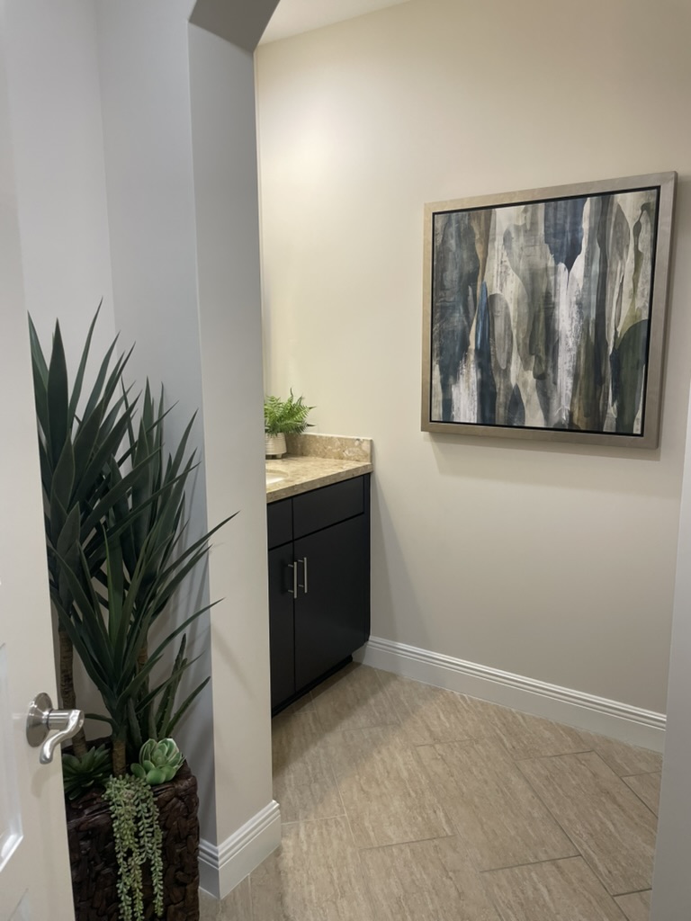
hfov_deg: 53.1
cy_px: 460
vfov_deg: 67.3
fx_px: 692
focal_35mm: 26
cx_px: 346
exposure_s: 1/120
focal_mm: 4.2
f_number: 1.6
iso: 100
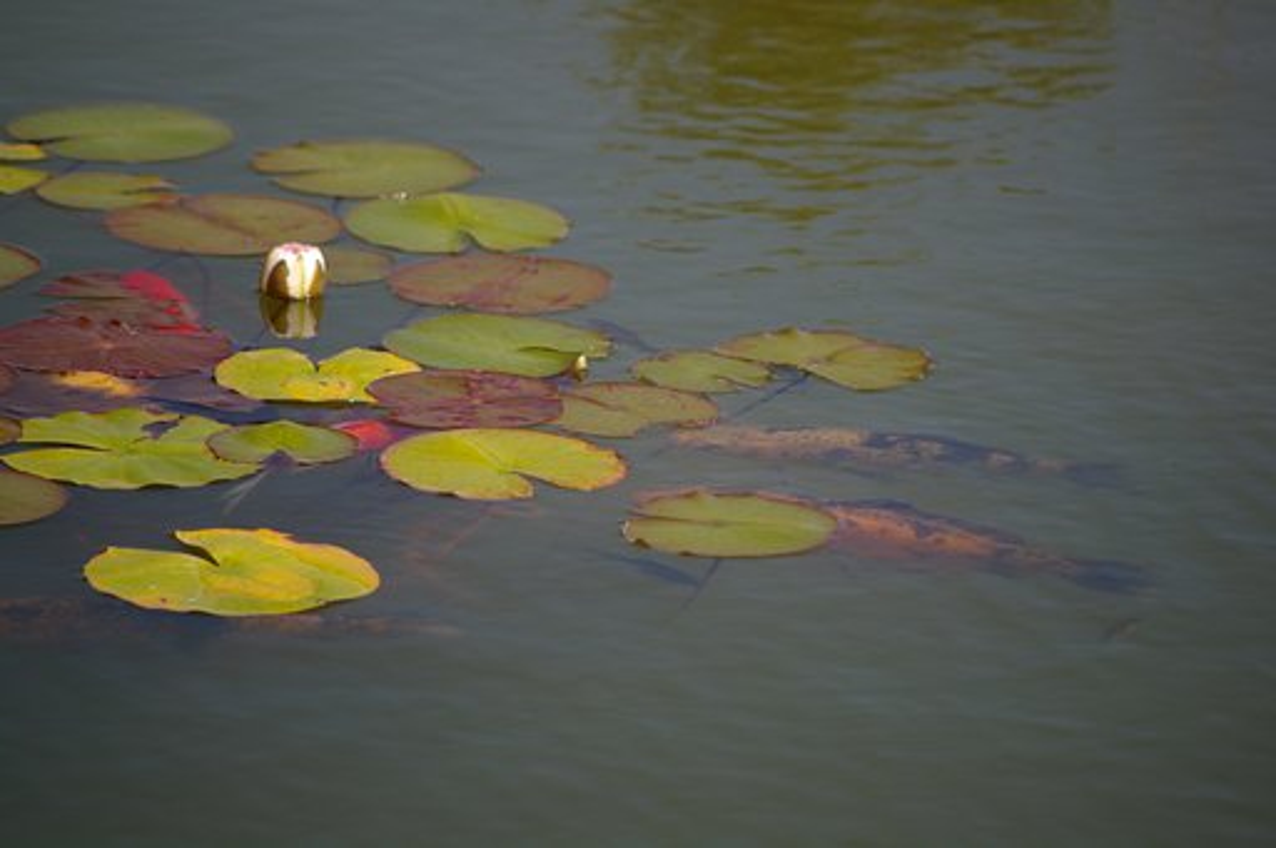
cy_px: 424
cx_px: 638
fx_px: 9558
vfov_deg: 5.1
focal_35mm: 270
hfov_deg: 7.6
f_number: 5.6
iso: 200
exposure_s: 1/350
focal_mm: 180
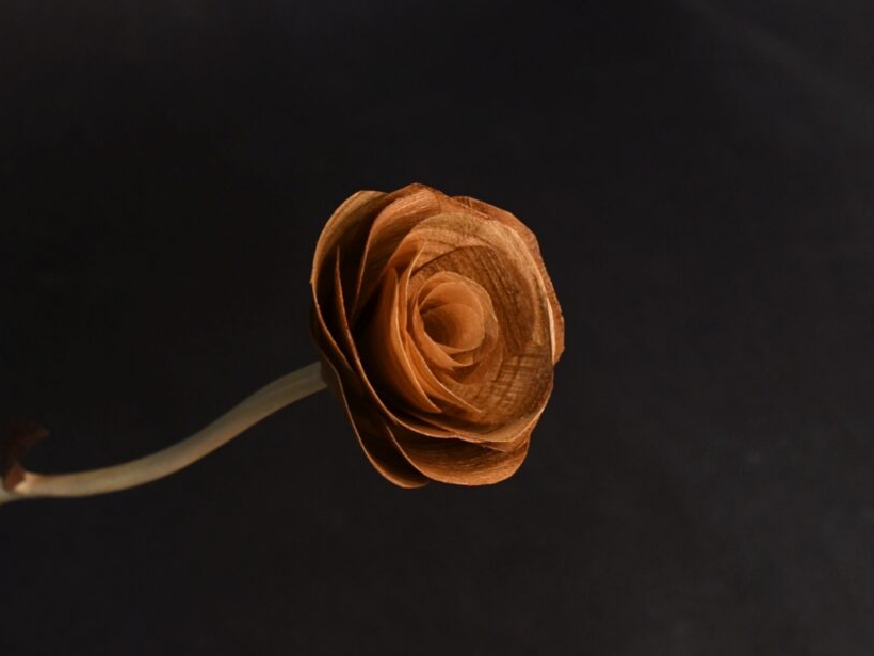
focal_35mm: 72
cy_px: 300
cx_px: 360
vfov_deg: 20.4
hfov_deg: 27.0
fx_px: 1818
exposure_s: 1/30
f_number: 9
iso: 5000
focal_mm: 40
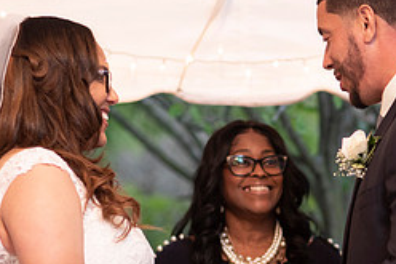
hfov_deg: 10.3
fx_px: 2187
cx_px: 281
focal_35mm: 199
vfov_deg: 6.9
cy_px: 210
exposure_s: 1/160
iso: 500
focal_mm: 85
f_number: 2.2
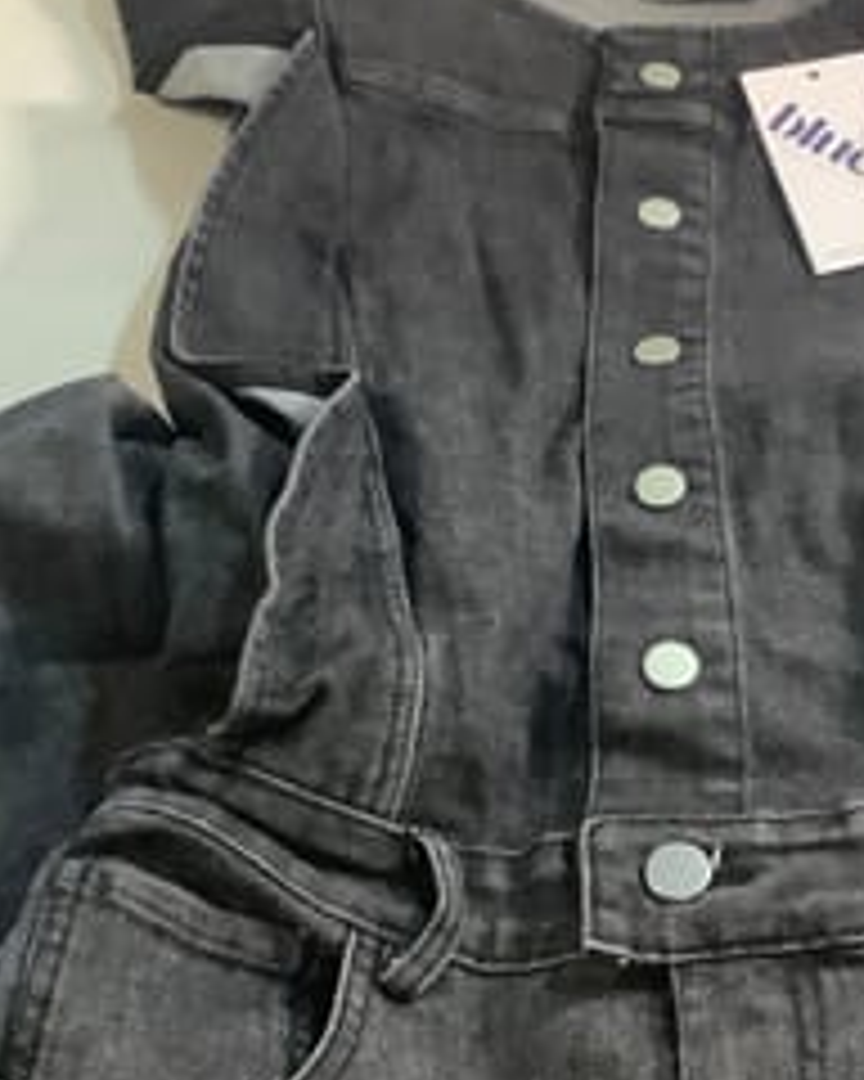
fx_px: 2014
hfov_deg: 24.0
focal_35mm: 63
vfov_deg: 29.9
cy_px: 434
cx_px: 612
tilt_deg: -49.8
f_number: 2.4
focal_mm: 3.3
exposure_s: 1/50
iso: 250
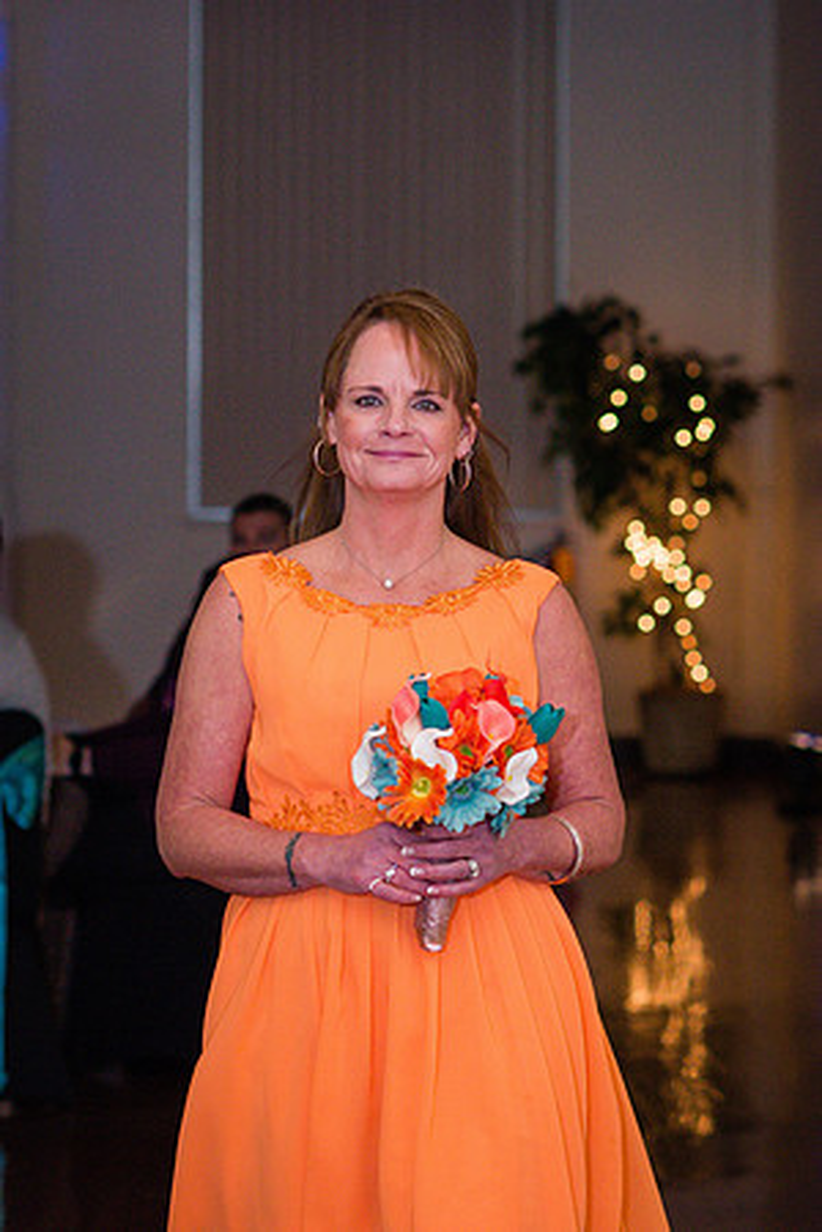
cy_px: 465
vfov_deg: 12.9
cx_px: 413
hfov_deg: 8.7
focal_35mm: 159
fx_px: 5432
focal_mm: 85
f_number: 3.2
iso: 800
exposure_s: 1/200
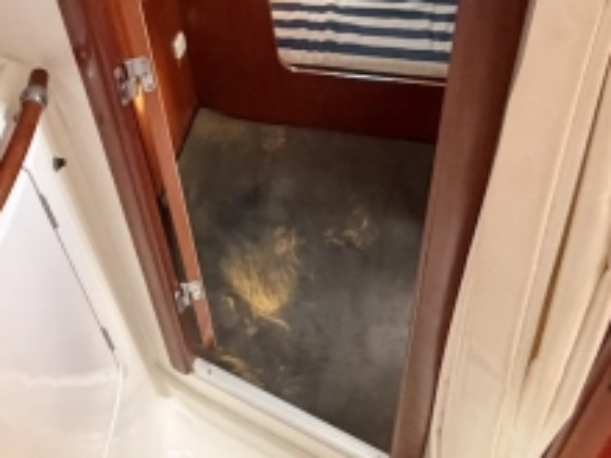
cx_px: 239
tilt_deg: -32.1
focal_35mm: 35
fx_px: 618
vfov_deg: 36.5
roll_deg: +5.6
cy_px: -1
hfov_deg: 52.2
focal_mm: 2.22
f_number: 2.2
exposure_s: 1/60
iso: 500
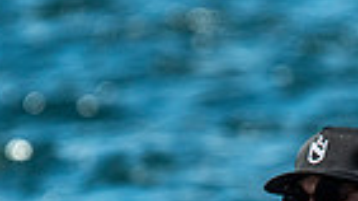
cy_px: 403
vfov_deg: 0.6
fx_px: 18361
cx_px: 312
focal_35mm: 1936
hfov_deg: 1.1
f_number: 5
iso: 400
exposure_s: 1/4000
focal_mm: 300
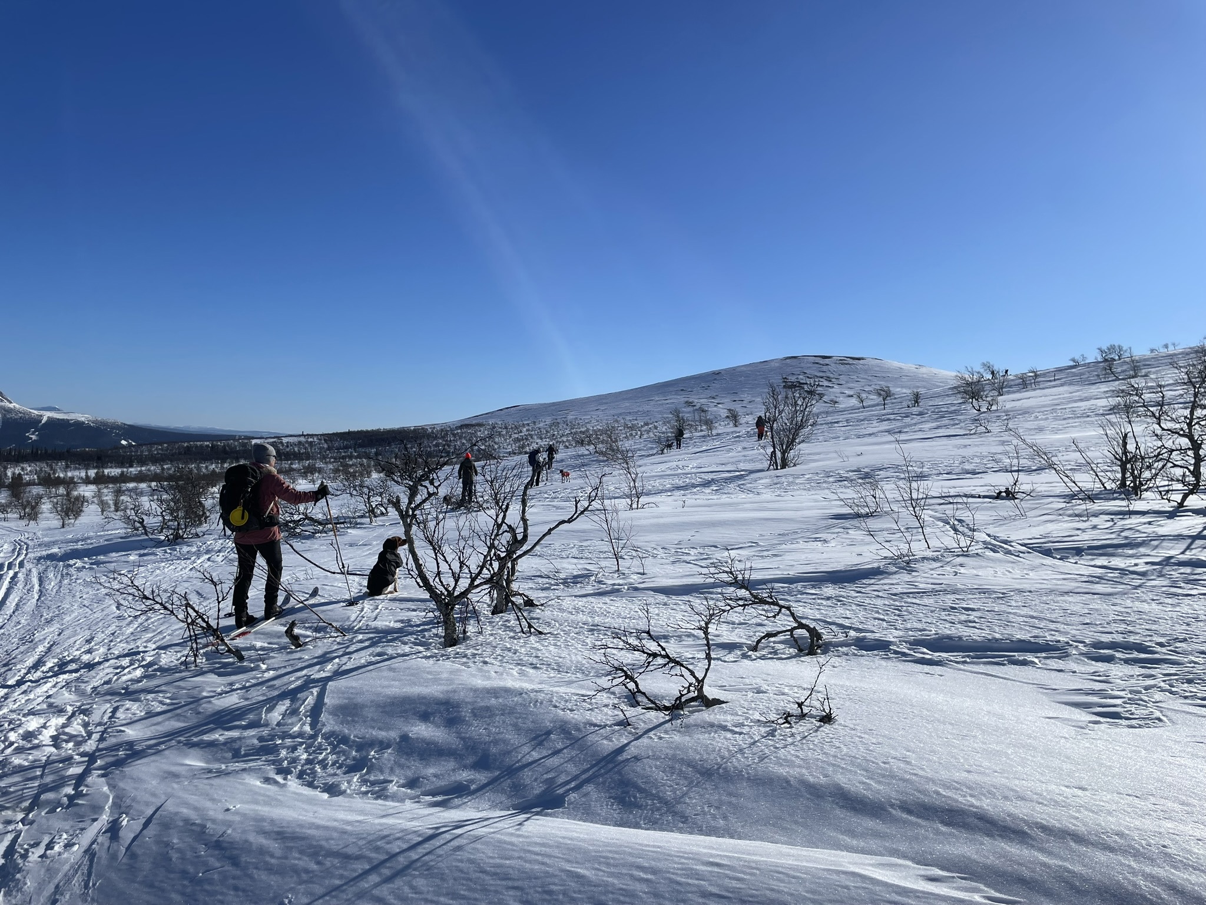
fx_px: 906
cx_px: 603
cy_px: 452
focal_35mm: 26
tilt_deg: +1.3
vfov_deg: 53.1
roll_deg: -3.7
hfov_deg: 67.3
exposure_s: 1/9804
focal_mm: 4.2
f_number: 1.6
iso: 32
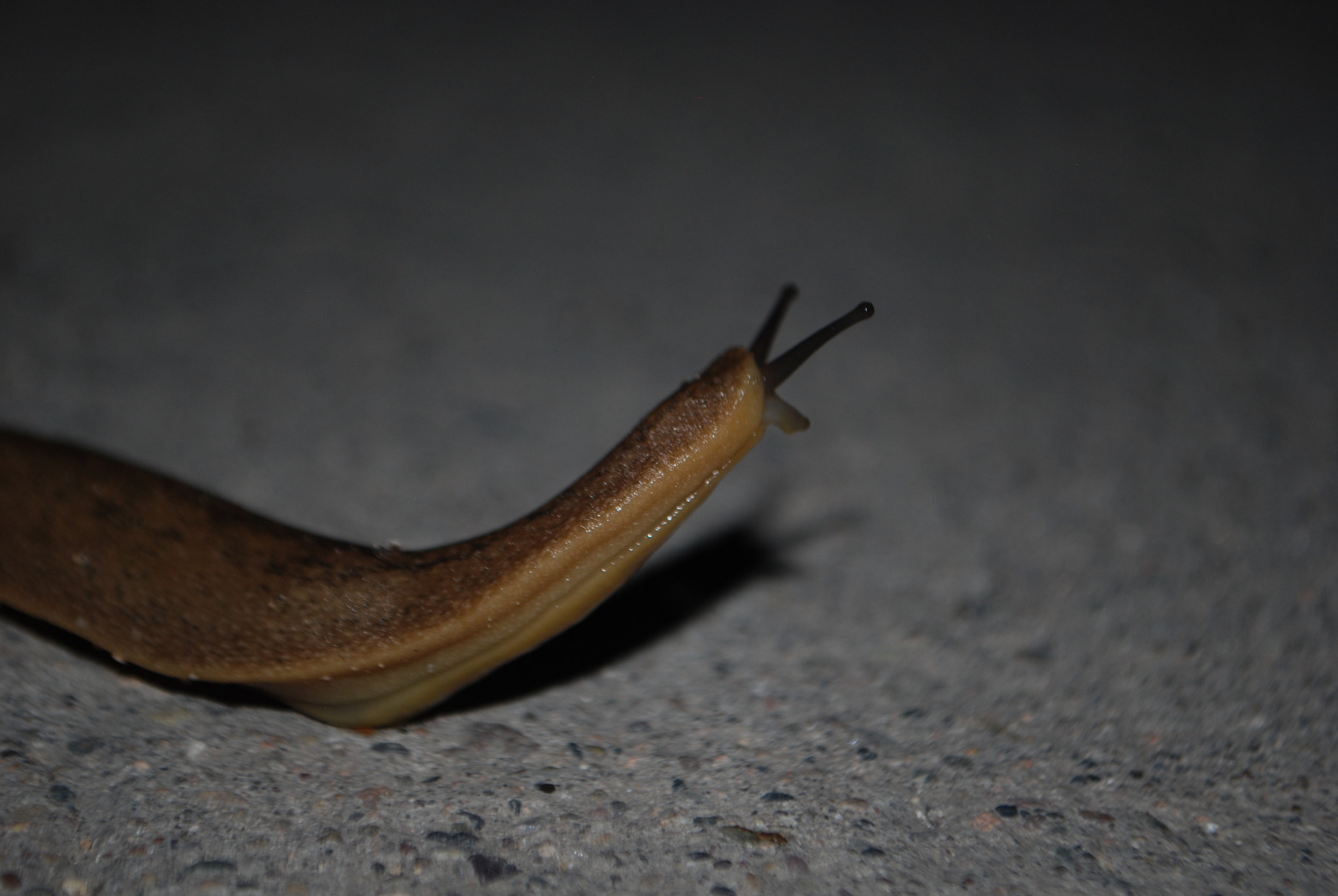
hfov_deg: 24.6
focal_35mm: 82
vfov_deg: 16.6
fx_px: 3070
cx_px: 669
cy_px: 448
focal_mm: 55
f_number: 5.6
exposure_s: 1/60
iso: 200
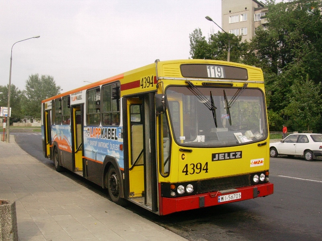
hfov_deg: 50.1
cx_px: 161
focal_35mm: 37
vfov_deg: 38.7
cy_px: 120
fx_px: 344
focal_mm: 5.6
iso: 70
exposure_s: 1/192
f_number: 5.4
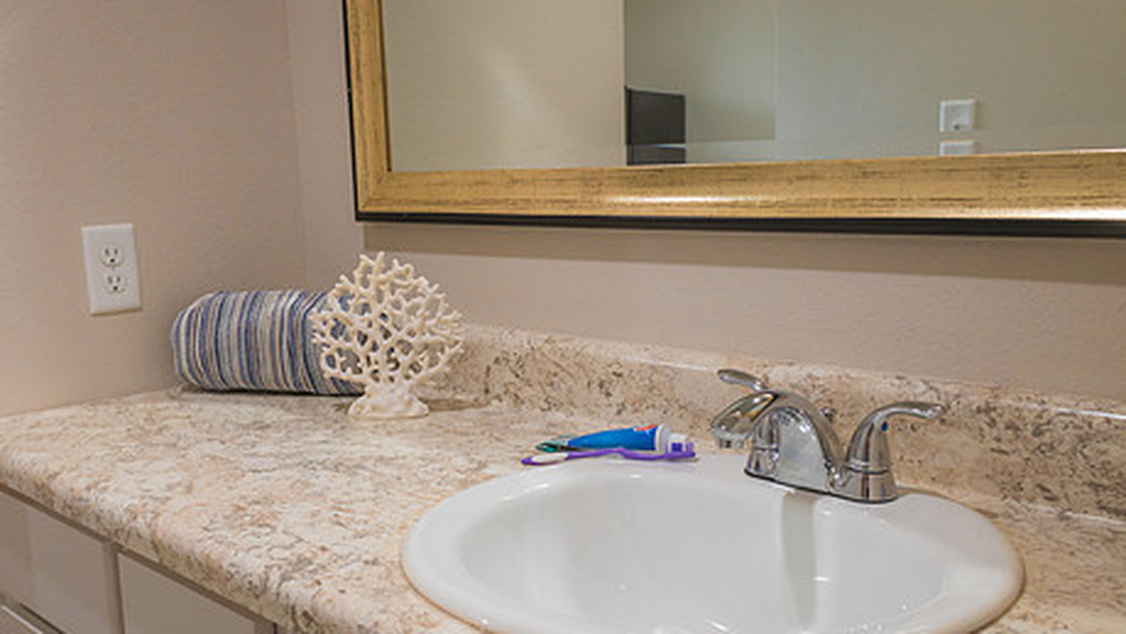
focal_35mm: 37
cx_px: 494
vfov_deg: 31.9
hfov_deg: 53.9
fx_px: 1105
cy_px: 383
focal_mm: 28
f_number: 8
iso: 1000
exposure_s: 1/50
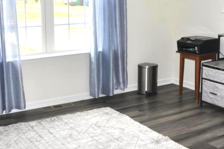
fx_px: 367
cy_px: 40
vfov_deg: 22.8
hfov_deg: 34.0
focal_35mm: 59
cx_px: 111
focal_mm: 20
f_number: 5.6
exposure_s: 1/200
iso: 200
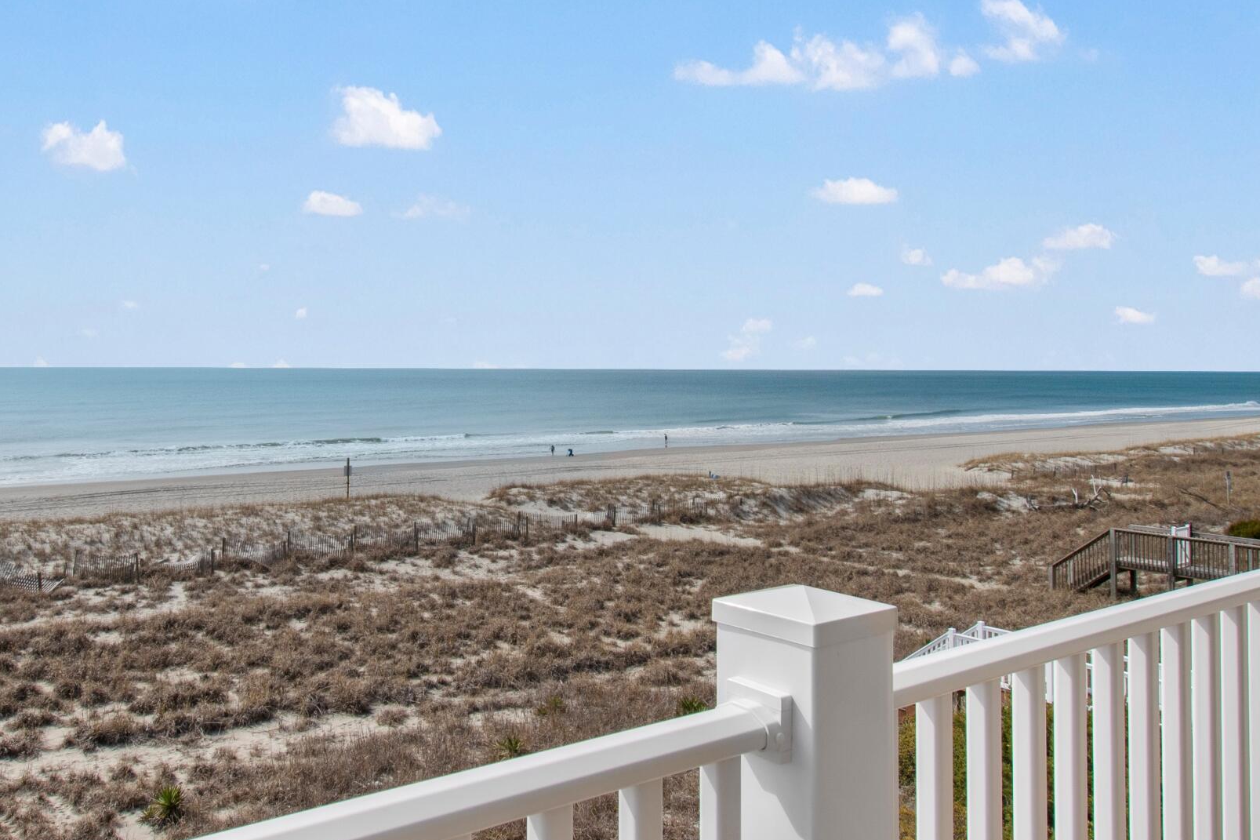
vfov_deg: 46.2
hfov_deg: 64.7
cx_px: 485
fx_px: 980
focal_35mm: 28
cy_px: 344
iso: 100
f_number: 10
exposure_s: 1/400
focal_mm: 10
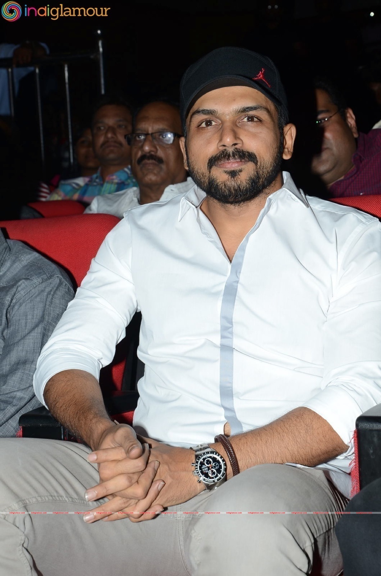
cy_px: 288
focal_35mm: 78
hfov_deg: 17.4
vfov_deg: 26.0
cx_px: 190
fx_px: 1244
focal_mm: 52
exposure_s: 1/160
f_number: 6.3
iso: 250
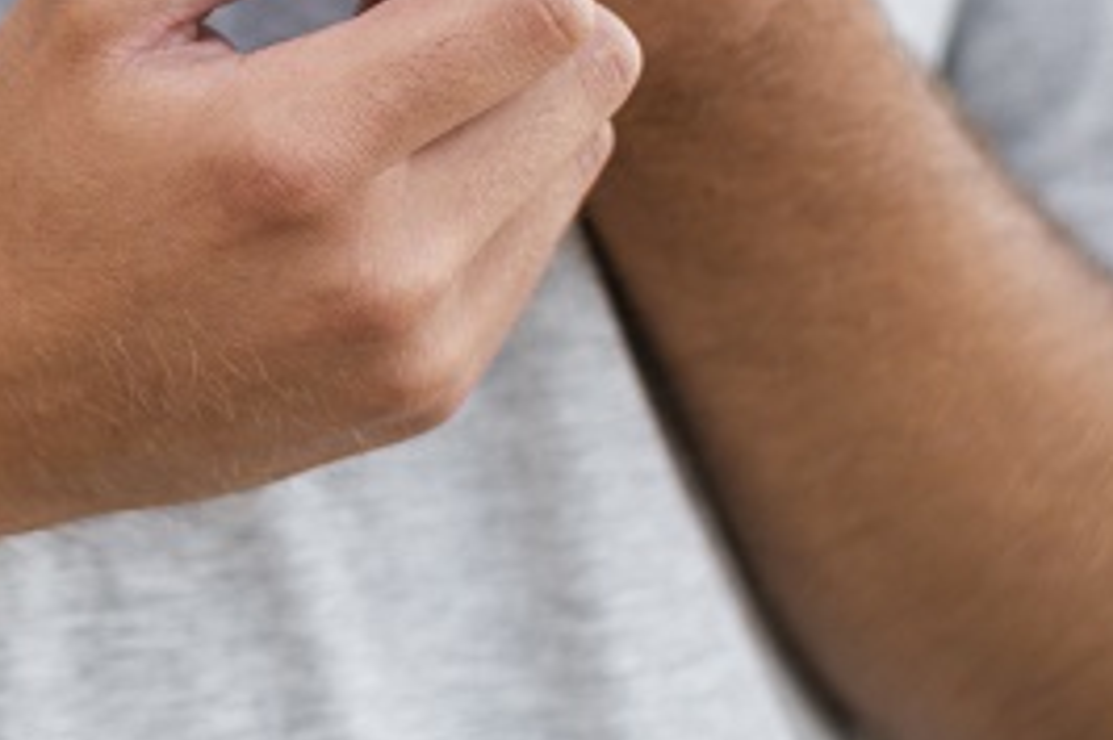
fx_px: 4356
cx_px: -205
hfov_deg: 14.1
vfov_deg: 9.5
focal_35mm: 141
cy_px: -274
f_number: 2.8
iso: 125
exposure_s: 1/160
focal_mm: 50
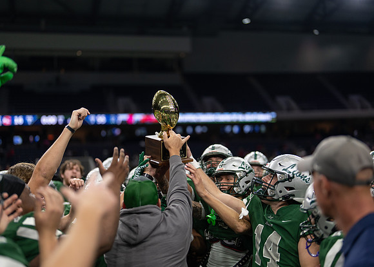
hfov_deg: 37.2
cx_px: 187
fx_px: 556
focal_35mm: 52
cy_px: 134
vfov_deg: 27.0
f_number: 1.2
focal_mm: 50
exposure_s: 1/1250
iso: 500
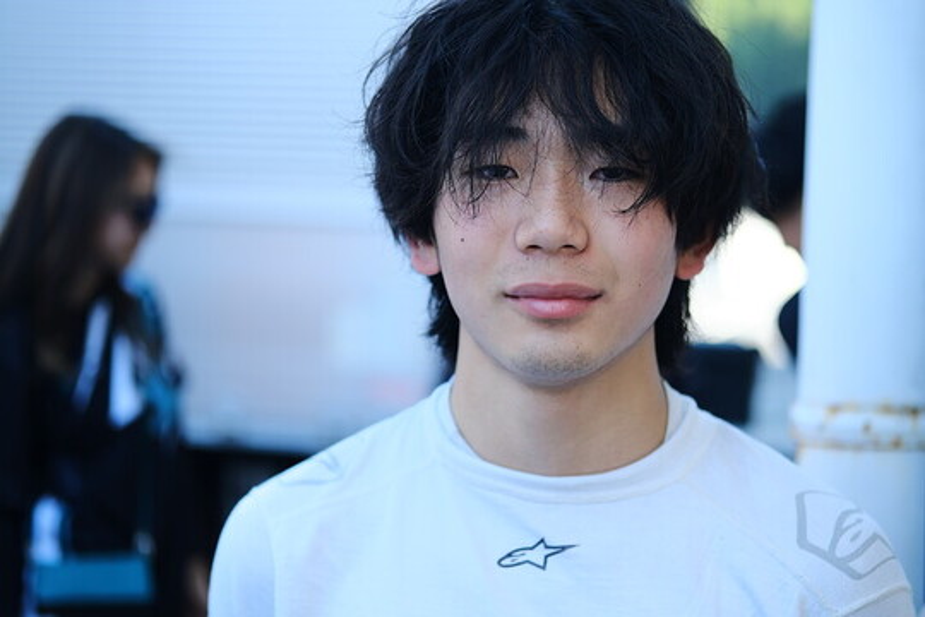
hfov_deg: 27.0
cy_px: 308
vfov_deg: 18.2
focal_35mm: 75
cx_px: 462
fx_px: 1927
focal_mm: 50
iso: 160
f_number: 2
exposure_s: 1/250
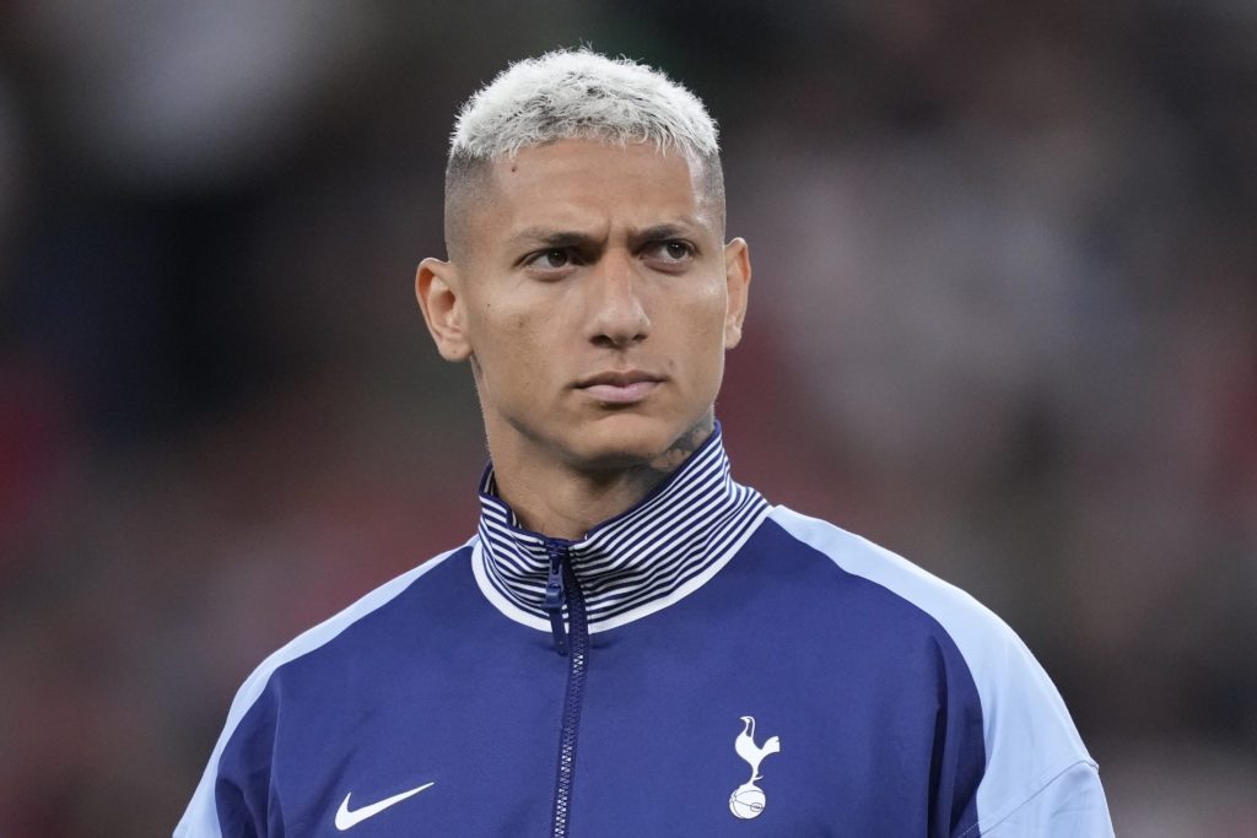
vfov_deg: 3.4
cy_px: 419
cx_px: 628
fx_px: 13968
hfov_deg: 5.2
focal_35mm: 400
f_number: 2.8
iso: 3200
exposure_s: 1/2500
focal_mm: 400
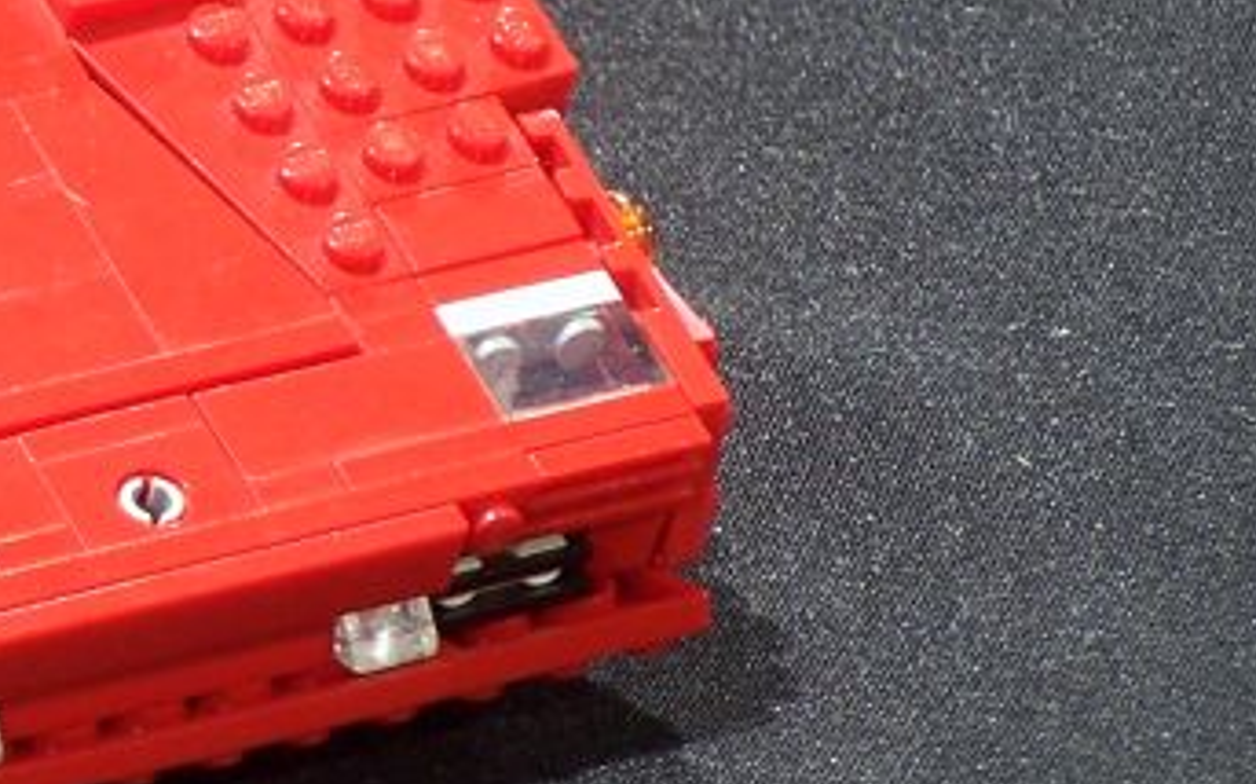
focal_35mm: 535
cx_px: -549
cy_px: -242
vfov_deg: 2.4
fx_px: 18304
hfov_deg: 3.9
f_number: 3.2
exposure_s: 1/2
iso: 80
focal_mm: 28
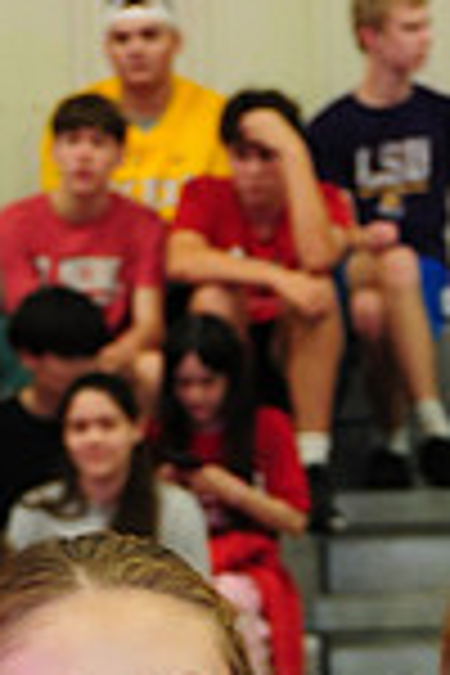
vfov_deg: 5.0
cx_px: 387
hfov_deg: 3.4
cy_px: 1215
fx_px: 7631
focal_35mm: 407
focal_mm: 105
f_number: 7.1
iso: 2000
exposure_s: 1/60
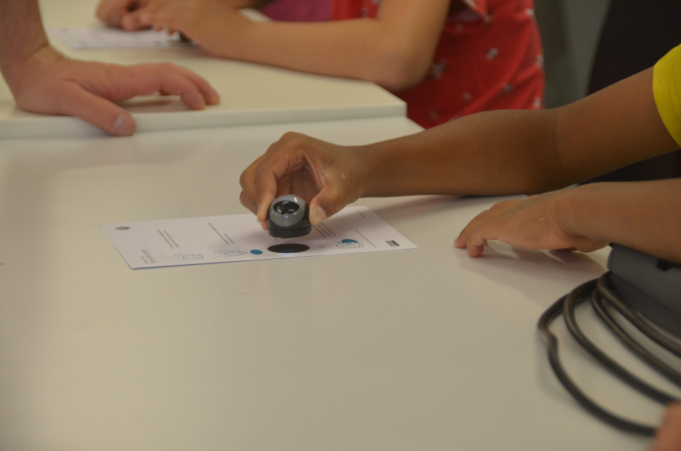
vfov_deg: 9.6
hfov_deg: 14.4
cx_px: 340
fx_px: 2690
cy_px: 226
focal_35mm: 142
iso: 400
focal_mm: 95
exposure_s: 1/50
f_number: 5.3
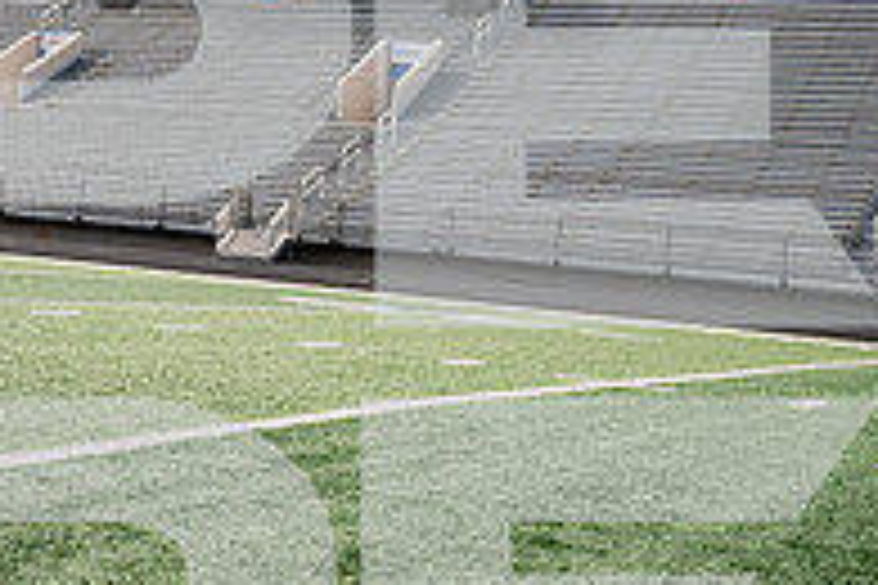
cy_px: 92
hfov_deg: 22.5
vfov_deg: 16.7
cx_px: -252
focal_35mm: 81
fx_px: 1975
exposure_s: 1/1600
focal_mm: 24
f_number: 6.3
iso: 320
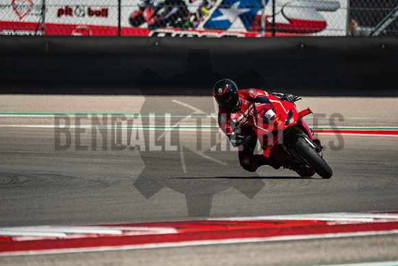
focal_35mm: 600
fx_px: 6635
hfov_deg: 3.4
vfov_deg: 2.3
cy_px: 133
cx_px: 199
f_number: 5.6
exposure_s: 1/1600
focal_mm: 400
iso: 500
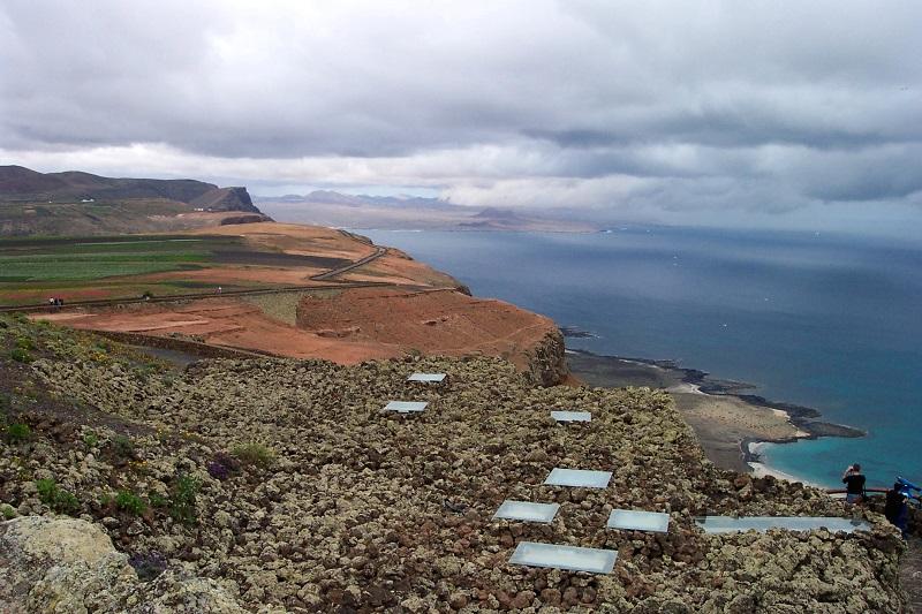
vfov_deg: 35.0
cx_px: 461
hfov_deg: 50.7
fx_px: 973
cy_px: 307
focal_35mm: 38
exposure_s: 1/714
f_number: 4.8
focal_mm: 8
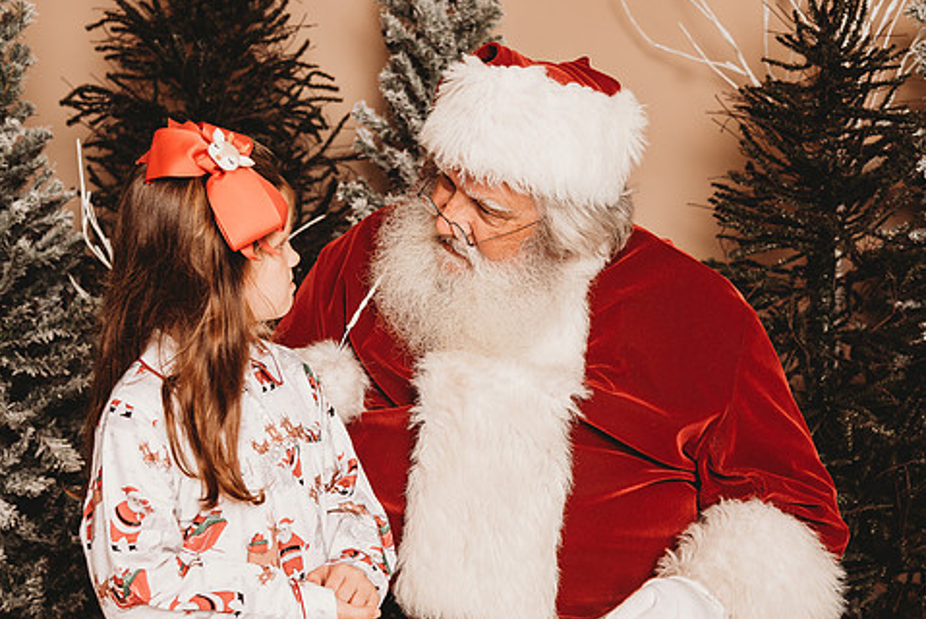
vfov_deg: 29.2
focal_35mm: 46
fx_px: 1184
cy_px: 363
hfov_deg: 42.7
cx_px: 418
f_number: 4
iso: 100
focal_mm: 38
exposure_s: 1/160
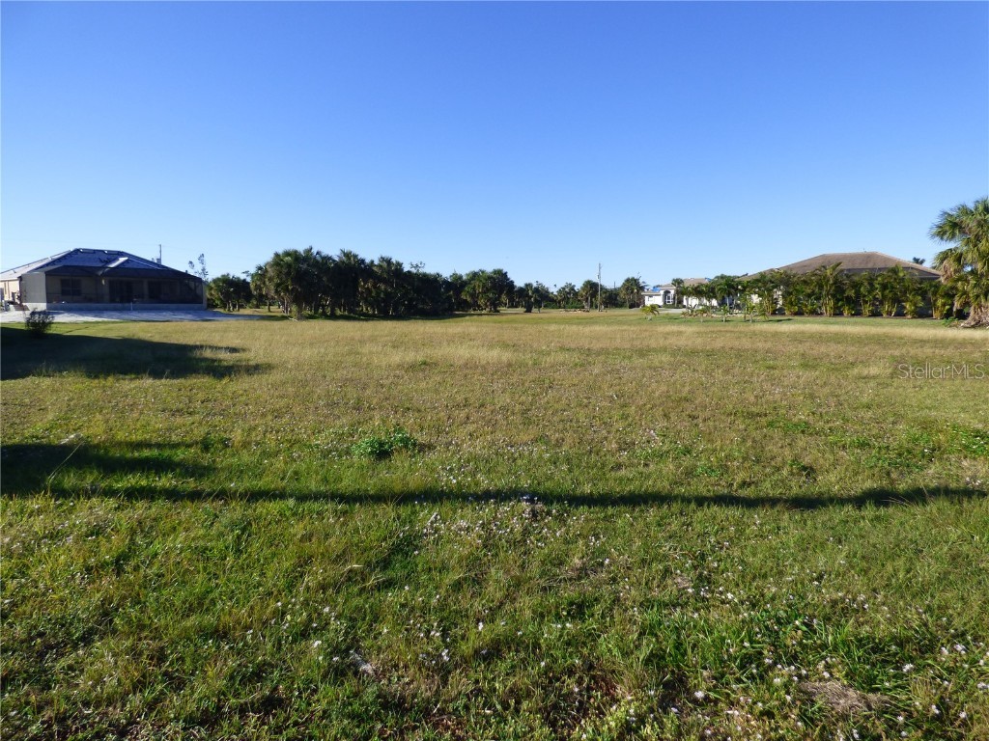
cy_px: 370
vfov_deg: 66.0
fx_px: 571
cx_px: 494
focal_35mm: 20
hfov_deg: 81.7
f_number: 2.8
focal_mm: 3.58
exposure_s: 1/1300
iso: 100
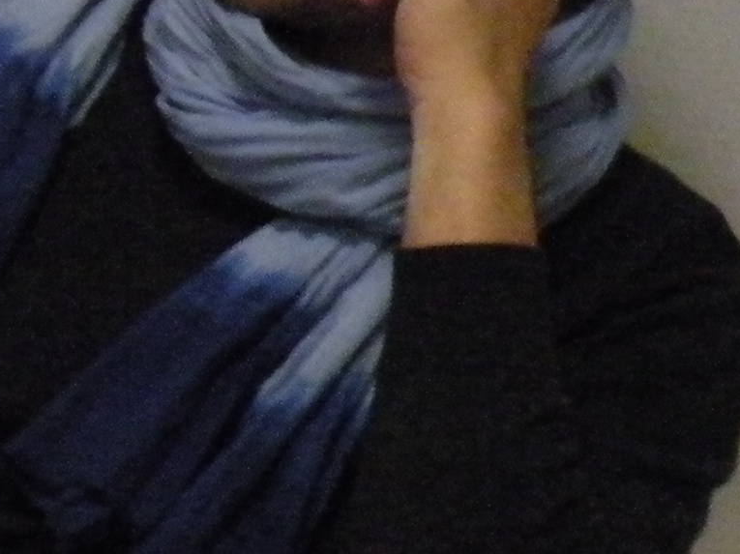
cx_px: -774
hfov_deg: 6.7
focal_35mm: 286
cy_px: 337
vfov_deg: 5.2
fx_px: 6111
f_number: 3.5
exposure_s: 1/60
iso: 800
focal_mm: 11.9
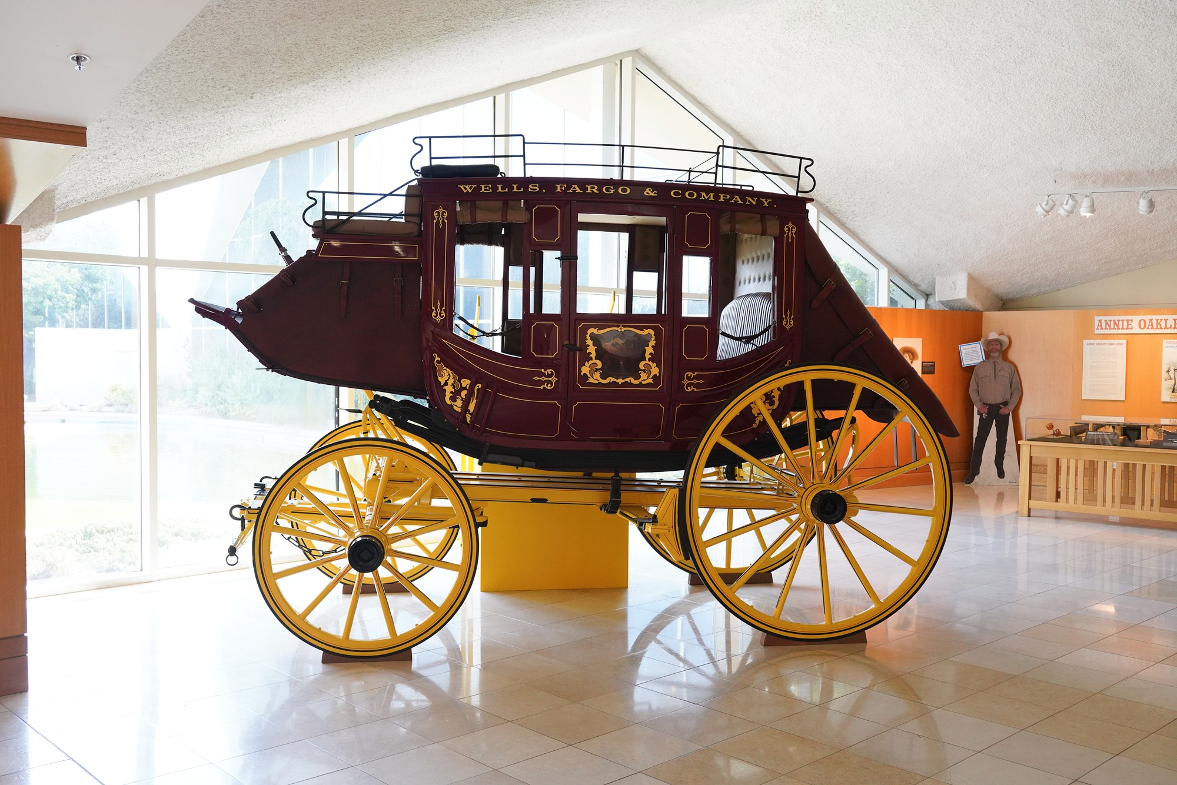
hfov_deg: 55.8
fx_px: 1112
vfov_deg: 38.9
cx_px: 588
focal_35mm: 34
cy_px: 392
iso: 3200
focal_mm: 34
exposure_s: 1/100
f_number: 8
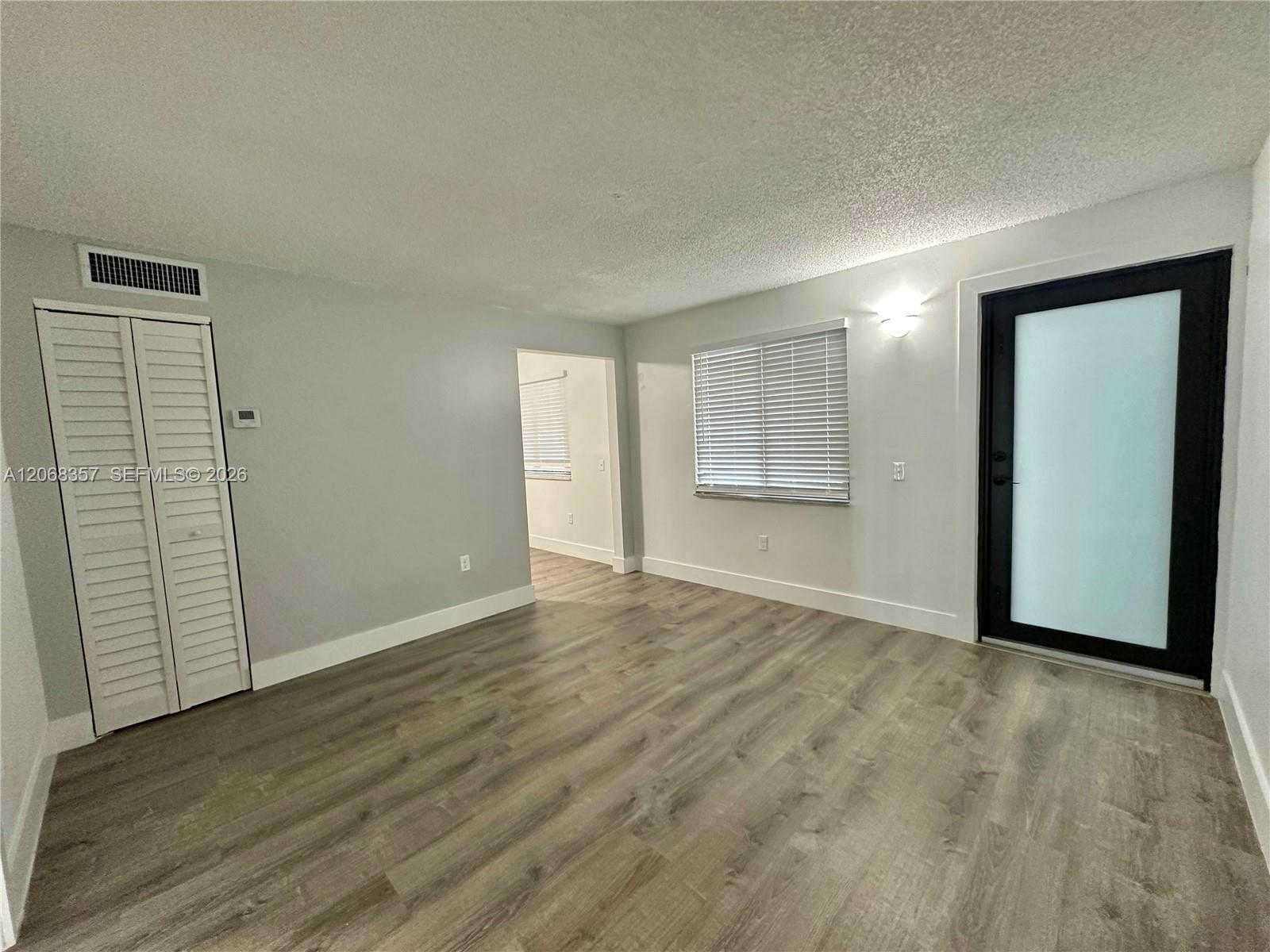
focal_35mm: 14
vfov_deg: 85.7
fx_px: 514
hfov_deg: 102.1
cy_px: 476
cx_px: 635
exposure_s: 1/60
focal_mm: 2.22
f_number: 2.2
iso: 400
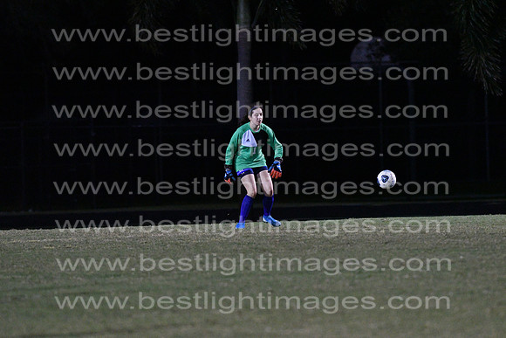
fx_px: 6326
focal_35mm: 450
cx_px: 253
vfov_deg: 3.1
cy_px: 169
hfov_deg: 4.6
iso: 10000
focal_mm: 300
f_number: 3.5
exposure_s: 1/640
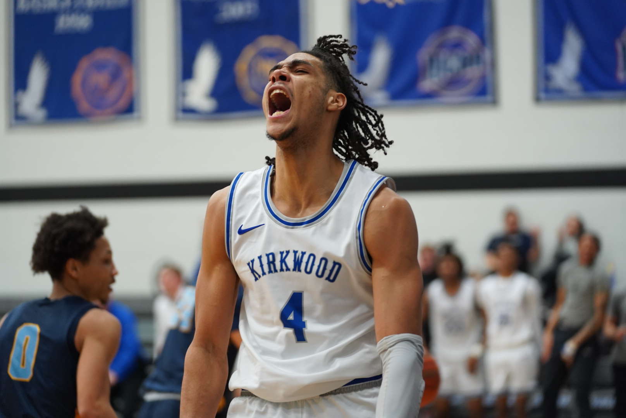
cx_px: 313
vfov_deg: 11.3
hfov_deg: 16.9
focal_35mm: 121
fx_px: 2105
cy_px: 209
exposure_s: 1/800
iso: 4000
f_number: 2.8
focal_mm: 121
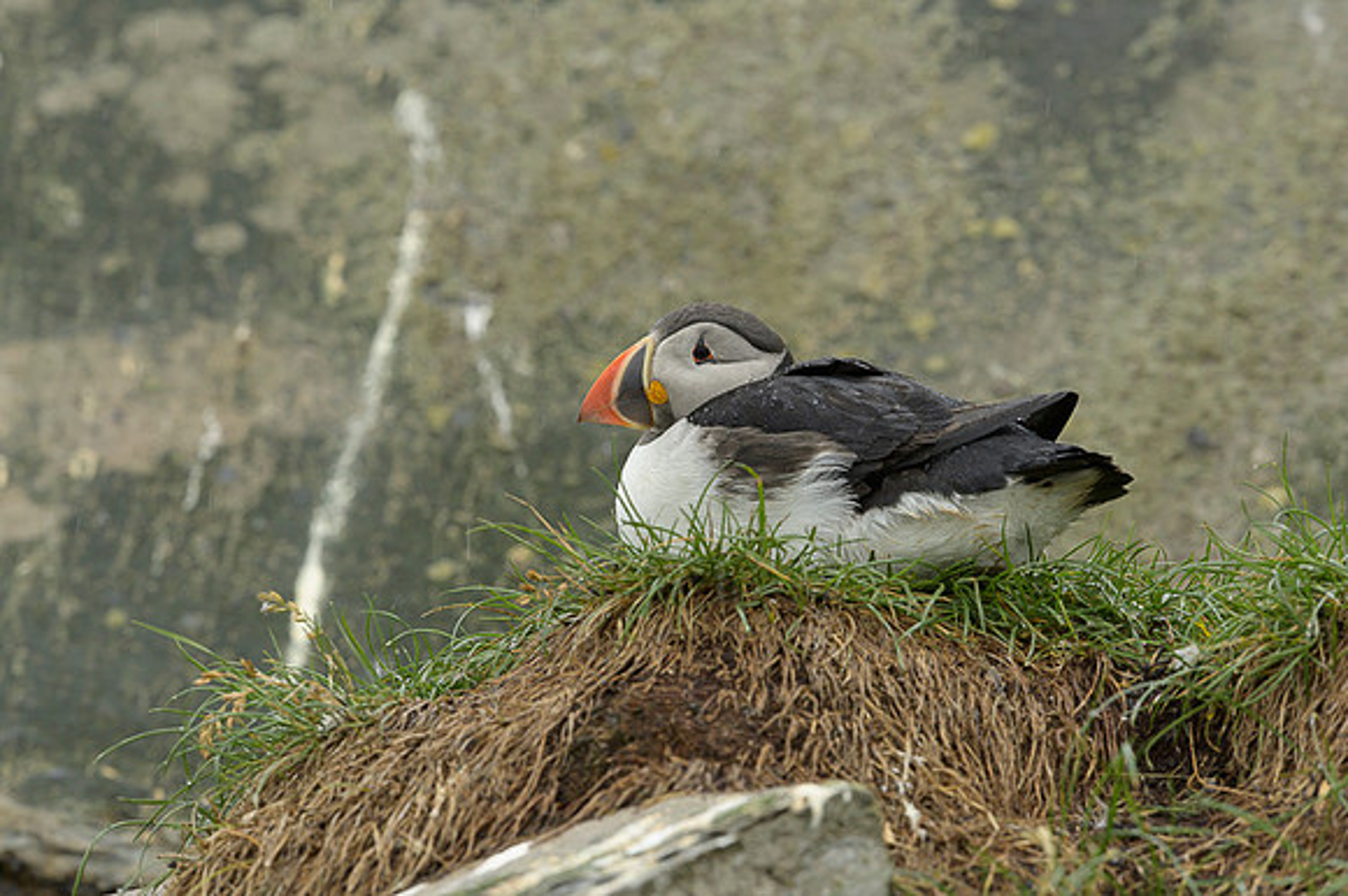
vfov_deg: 2.7
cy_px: 448
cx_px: 674
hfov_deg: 4.1
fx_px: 18711
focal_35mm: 500
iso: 640
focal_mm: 500
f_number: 8
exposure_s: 1/320
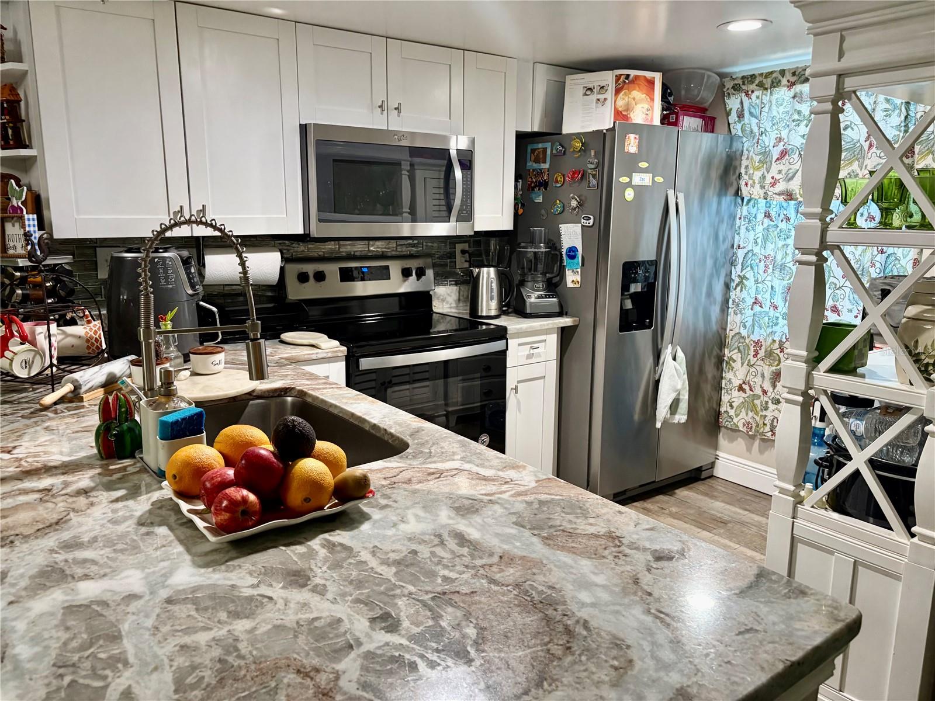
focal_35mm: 26
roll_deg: -0.8
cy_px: 350
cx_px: 468
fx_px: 702
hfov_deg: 67.3
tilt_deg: -9.9
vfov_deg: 53.1
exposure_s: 1/60
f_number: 1.6
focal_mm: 5.96
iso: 250
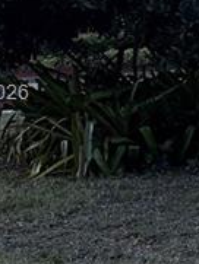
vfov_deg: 12.4
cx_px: 417
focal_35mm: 159
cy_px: 95
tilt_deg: -2.4
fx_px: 1217
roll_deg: +1.1
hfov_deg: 8.8
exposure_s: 1/1553
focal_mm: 6.76
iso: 100
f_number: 1.78
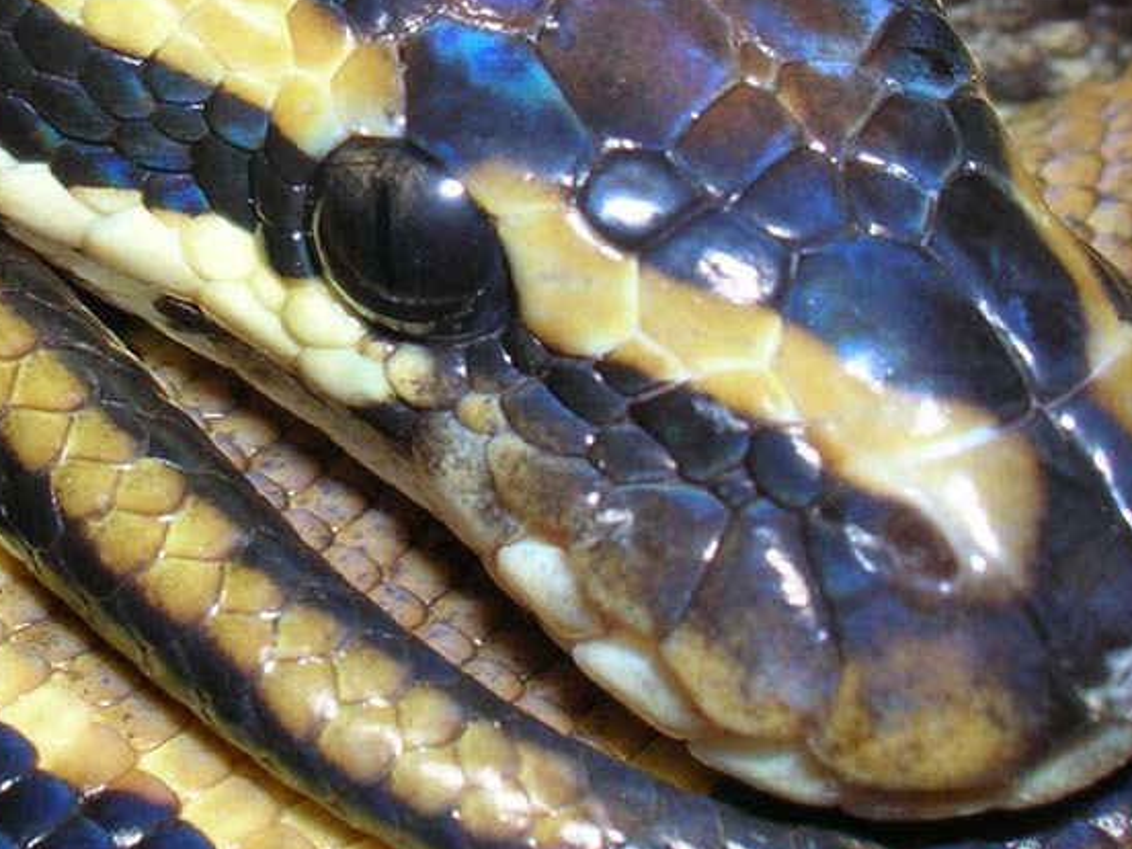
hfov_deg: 19.5
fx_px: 3270
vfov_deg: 14.6
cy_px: 86
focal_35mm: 100
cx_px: 281
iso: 50
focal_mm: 7.7
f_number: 5.4
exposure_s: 1/60.1
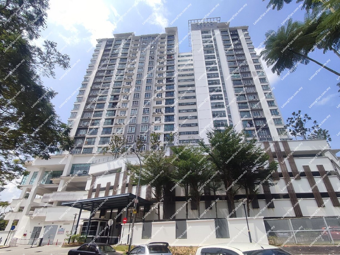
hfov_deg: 94.5
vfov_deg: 78.1
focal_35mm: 16
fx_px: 157
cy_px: 128
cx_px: 170
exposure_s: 1/1576
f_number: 2.2
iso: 50
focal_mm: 1.65
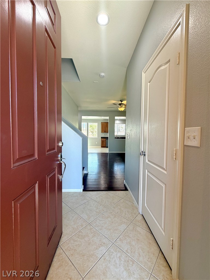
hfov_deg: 85.7
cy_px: 140
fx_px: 113
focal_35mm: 14
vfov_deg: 102.1
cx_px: 105
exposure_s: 1/120
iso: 125
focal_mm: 2.22
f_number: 2.2
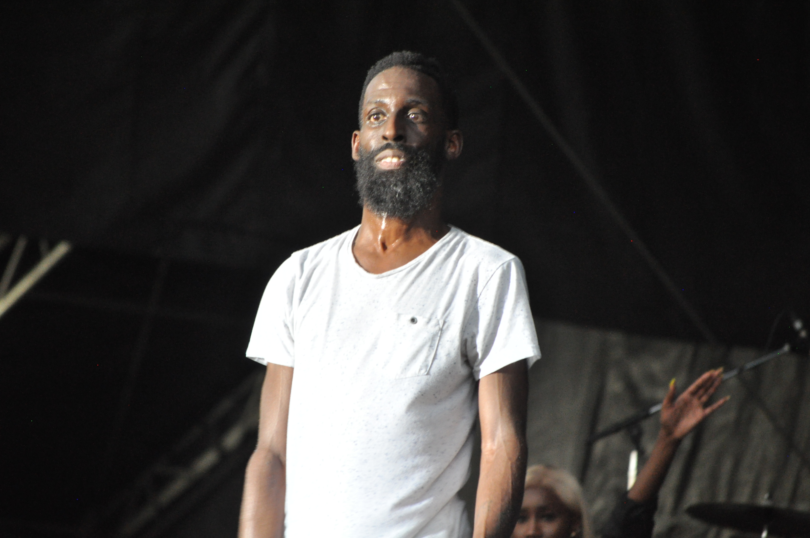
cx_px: 405
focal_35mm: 285
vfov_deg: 4.8
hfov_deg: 7.2
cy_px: 269
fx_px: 6405
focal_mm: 190
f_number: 5.6
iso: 1600
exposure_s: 1/80
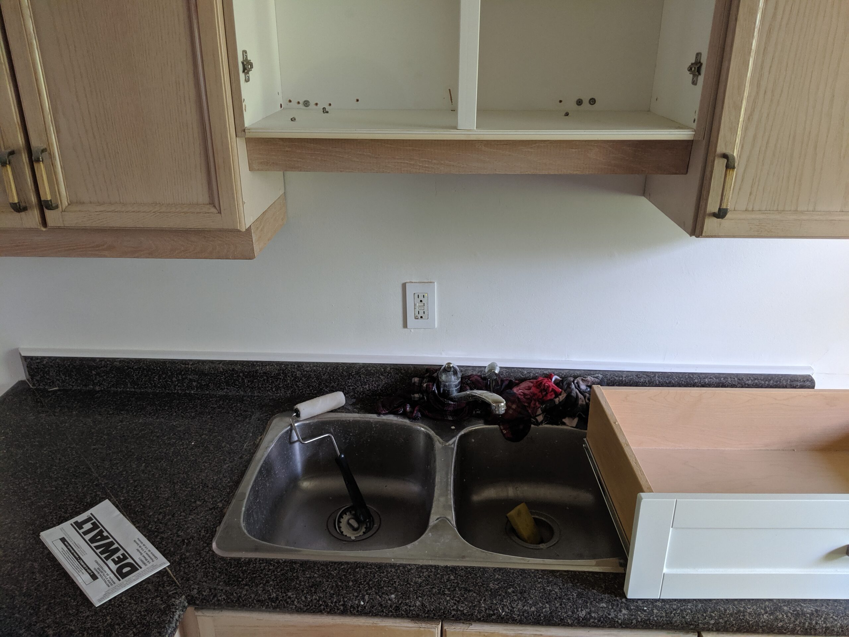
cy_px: 318
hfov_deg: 65.3
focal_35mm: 27
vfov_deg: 51.4
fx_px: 662
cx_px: 424
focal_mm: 4.44
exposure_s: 1/120
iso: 265
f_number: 1.8
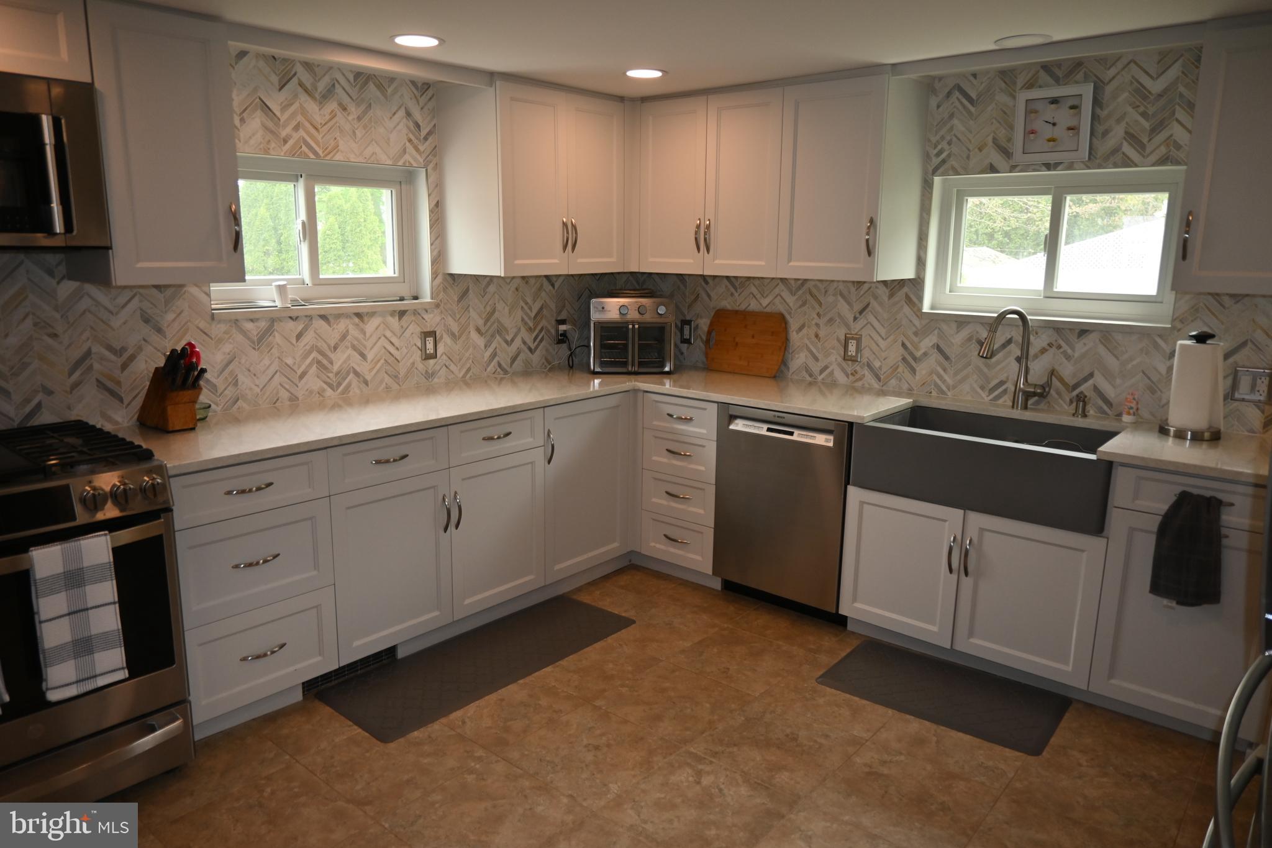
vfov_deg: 53.1
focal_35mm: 24
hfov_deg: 73.7
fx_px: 848
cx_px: 636
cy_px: 424
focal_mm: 16
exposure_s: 1/60
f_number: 3.5
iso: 400
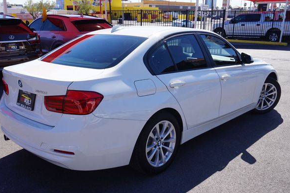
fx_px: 290
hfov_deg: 53.1
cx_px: 136
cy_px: 104
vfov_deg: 36.8
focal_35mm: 36
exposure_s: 1/80
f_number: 11
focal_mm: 22
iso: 100
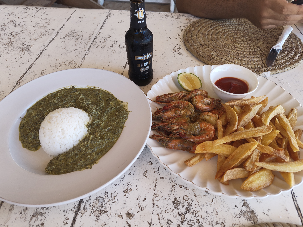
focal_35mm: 24
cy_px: 114
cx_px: 152
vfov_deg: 56.8
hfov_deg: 71.6
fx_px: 210
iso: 81
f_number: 1.88
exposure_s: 1/100
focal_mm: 5.56
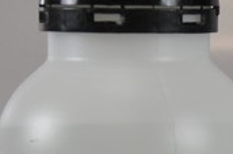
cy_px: 227
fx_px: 1848
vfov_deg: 4.8
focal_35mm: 286
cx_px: 275
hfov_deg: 7.2
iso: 200
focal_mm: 32
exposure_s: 1/80
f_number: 4.2
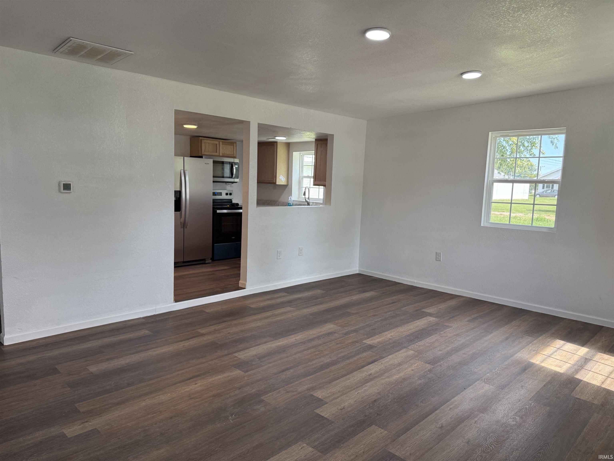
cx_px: 307
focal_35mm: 24
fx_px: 426
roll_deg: -2.0
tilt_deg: -6.0
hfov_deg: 71.6
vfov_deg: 56.8
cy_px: 230
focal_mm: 6.76
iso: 160
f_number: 1.78
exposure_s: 1/238
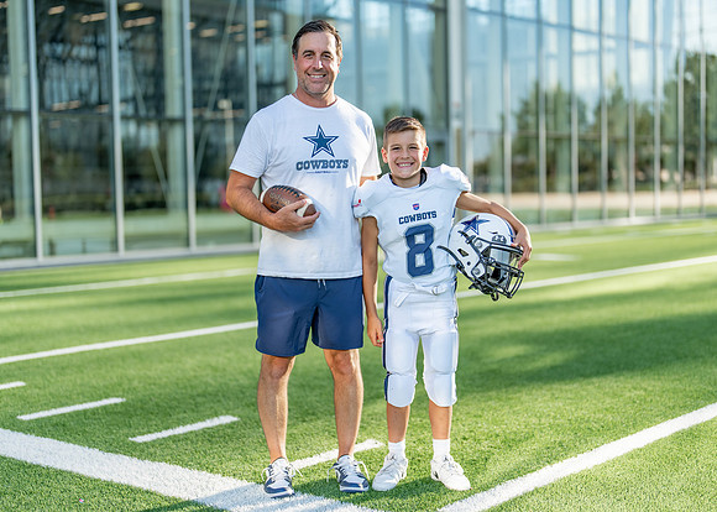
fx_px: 1155
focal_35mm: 57
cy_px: 266
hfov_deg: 34.5
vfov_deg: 25.0
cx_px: 361
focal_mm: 50
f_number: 1.2
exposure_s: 1/2500
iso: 100
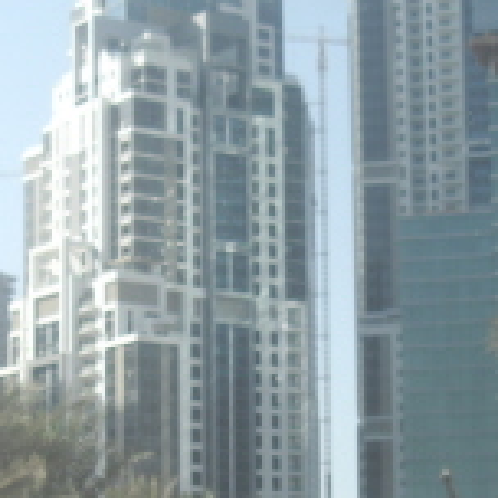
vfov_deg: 12.3
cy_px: 424
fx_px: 2295
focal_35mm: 141
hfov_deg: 12.4
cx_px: 129
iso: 50
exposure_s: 1/640
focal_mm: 7.9
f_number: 2.8
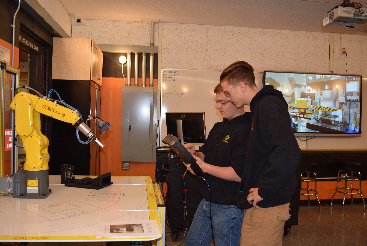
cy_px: 123
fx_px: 337
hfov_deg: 57.2
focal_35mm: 33
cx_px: 184
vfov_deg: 40.0
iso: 800
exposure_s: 1/100
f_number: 5
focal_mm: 22
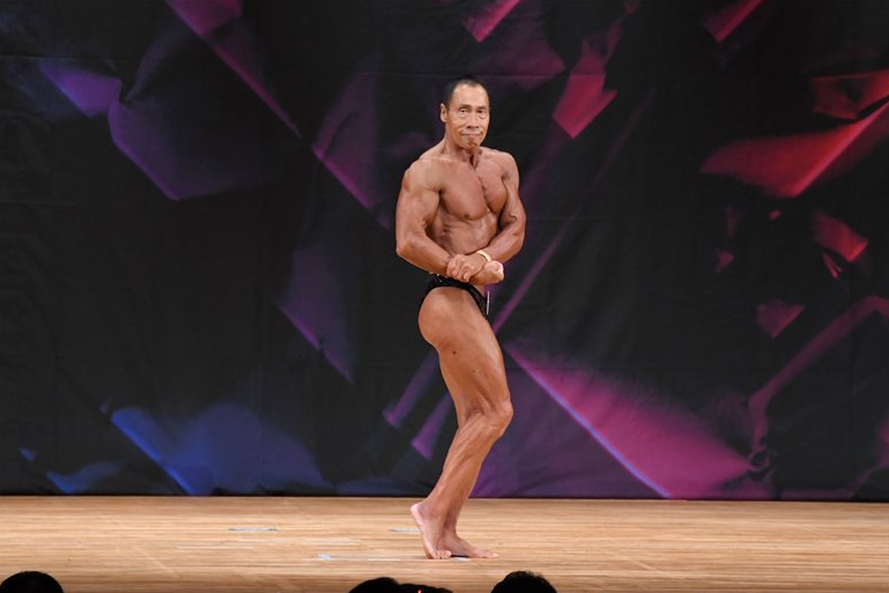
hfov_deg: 7.6
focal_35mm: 272
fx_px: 6718
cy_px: 296
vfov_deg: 5.1
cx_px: 446
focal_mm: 180
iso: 3200
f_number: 5.6
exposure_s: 1/400
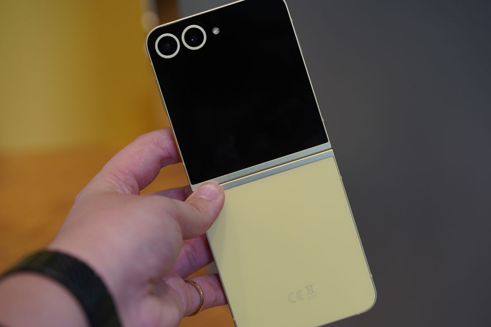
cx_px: 246
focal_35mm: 90
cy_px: 164
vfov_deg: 15.2
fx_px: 1227
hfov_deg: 22.6
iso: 640
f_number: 4.5
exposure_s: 1/160
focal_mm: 90
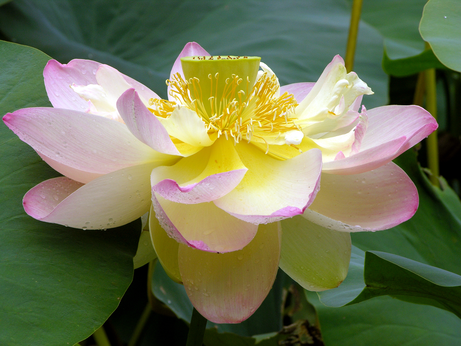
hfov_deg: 2.8
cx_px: 230
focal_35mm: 712
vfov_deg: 2.1
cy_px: 173
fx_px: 9482
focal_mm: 71.2
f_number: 7.4
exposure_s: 1/107
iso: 50
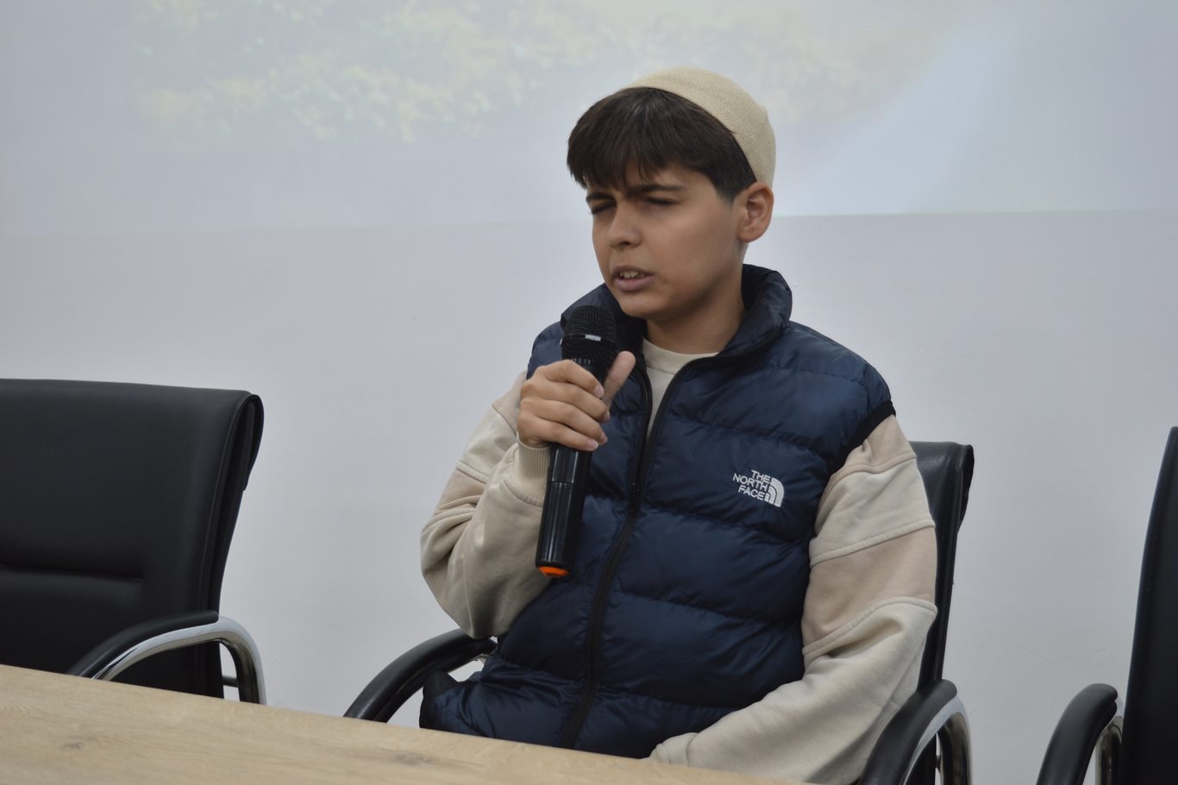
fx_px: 1570
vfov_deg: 28.1
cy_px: 392
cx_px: 589
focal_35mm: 48
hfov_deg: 41.1
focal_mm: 32
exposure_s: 1/20
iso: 100
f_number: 4.5
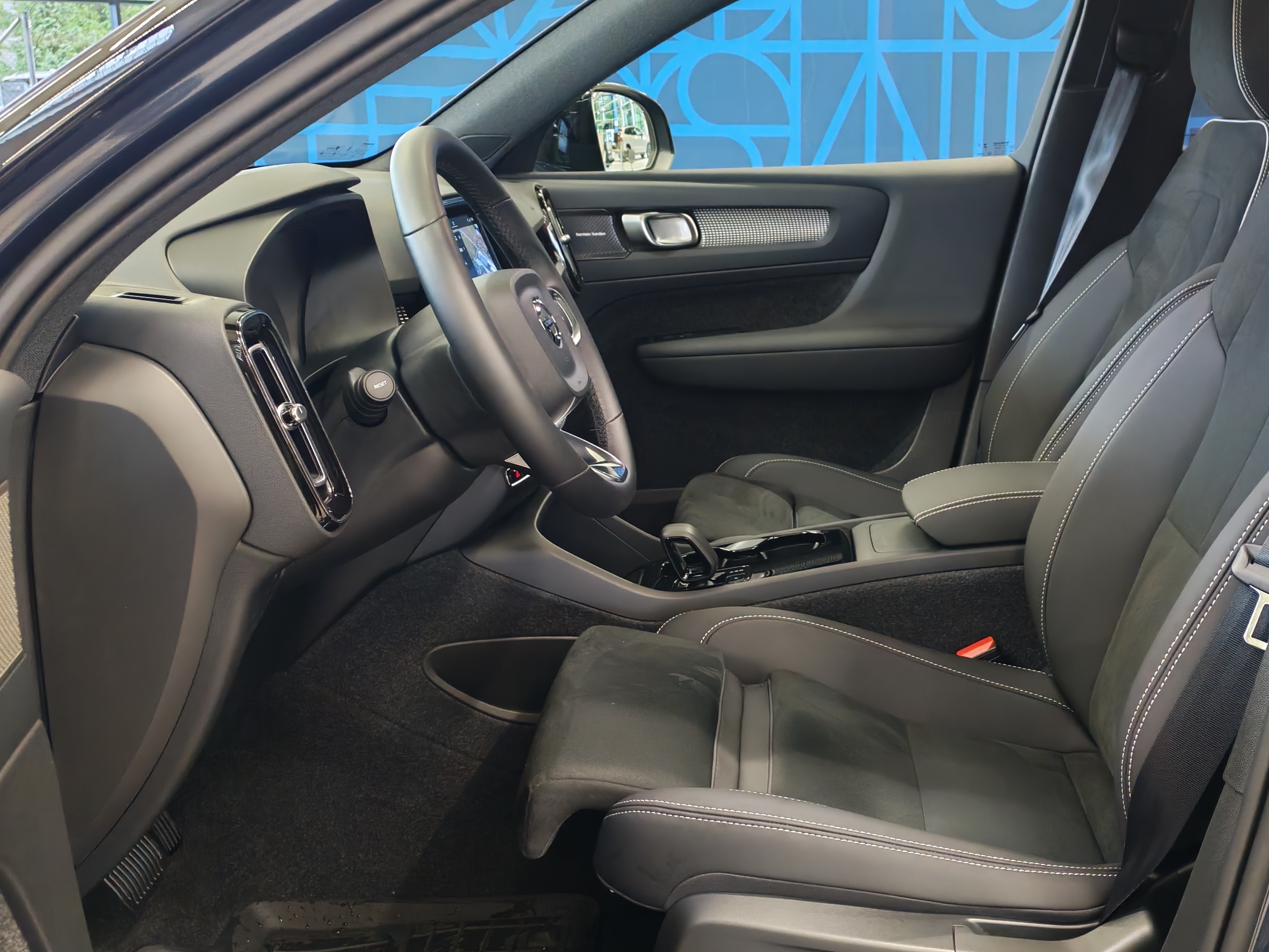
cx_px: 731
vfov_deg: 33.6
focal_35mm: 43
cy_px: 498
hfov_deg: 43.7
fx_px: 1576
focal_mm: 6.12
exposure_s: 1/50
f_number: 1.9
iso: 800
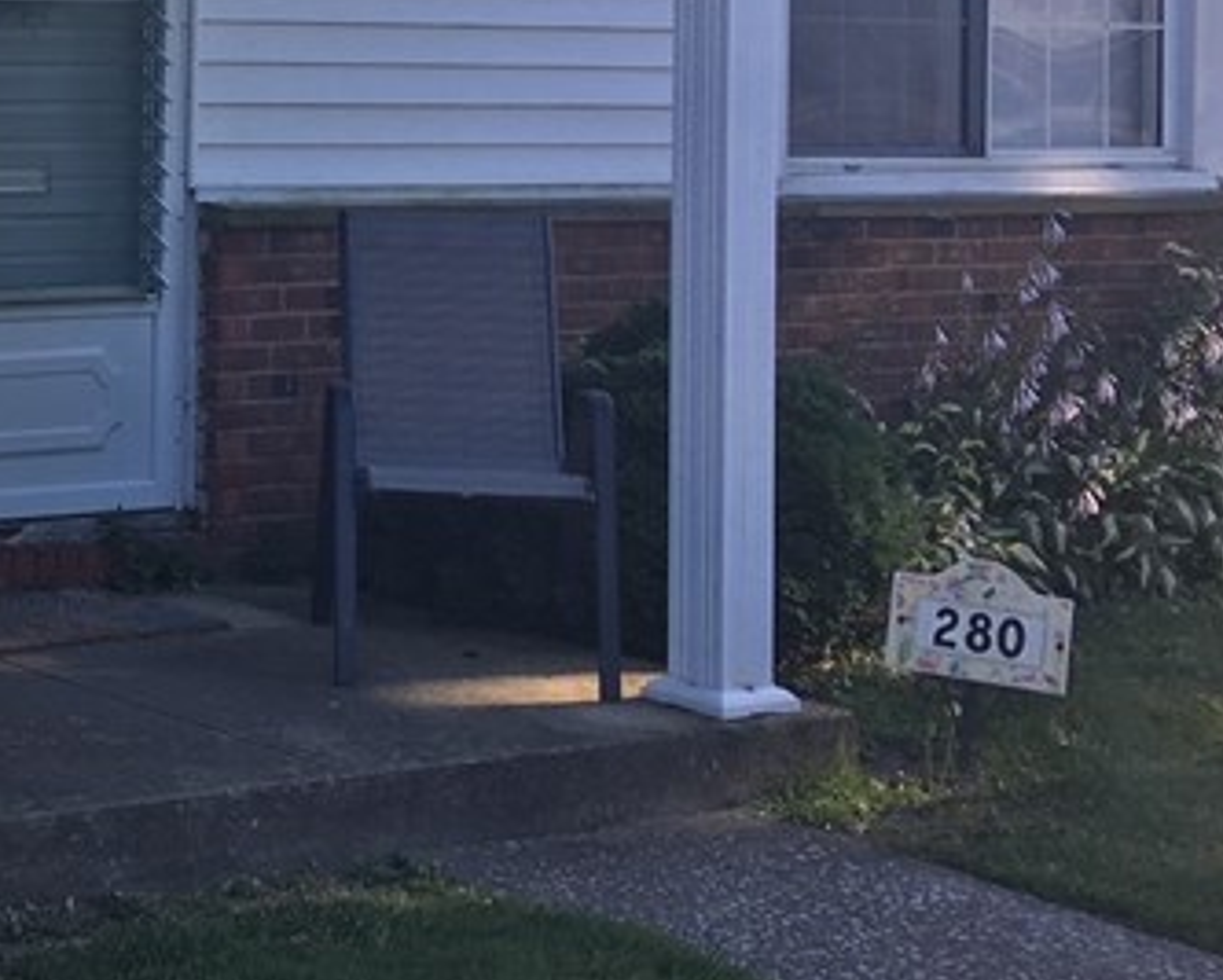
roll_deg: -0.7
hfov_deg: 19.8
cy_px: -48
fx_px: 3152
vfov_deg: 17.2
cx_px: -448
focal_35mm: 87
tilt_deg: +2.4
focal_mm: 4.15
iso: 25
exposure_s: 1/407
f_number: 2.2
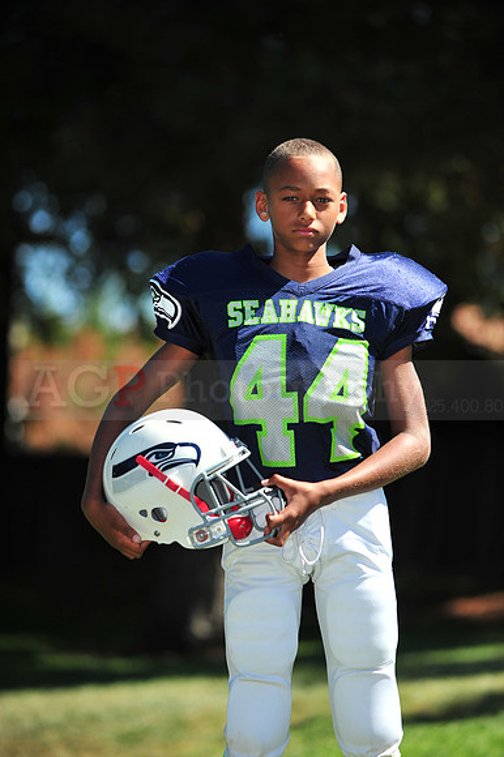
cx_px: 252
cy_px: 378
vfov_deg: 10.3
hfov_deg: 6.9
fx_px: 4205
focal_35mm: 200
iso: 400
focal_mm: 200
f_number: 4.5
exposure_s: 1/3200
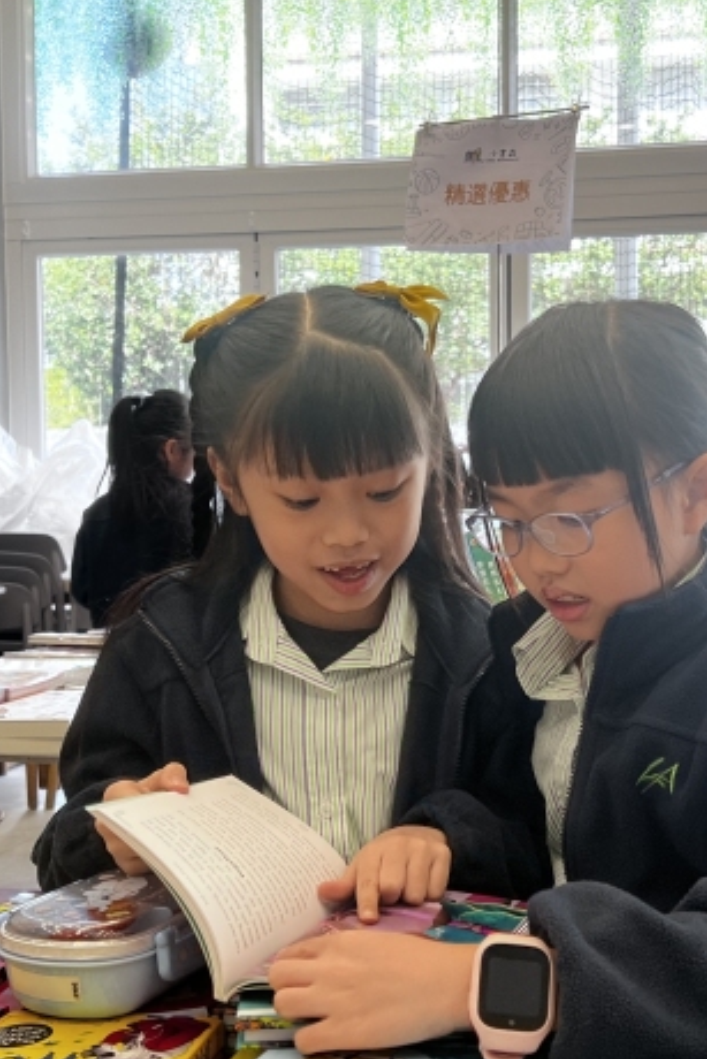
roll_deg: +1.4
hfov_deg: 28.5
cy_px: 539
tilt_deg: -1.5
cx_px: 449
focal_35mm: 47
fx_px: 1383
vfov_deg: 41.9
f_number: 1.5
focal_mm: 5.7
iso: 50
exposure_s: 1/214
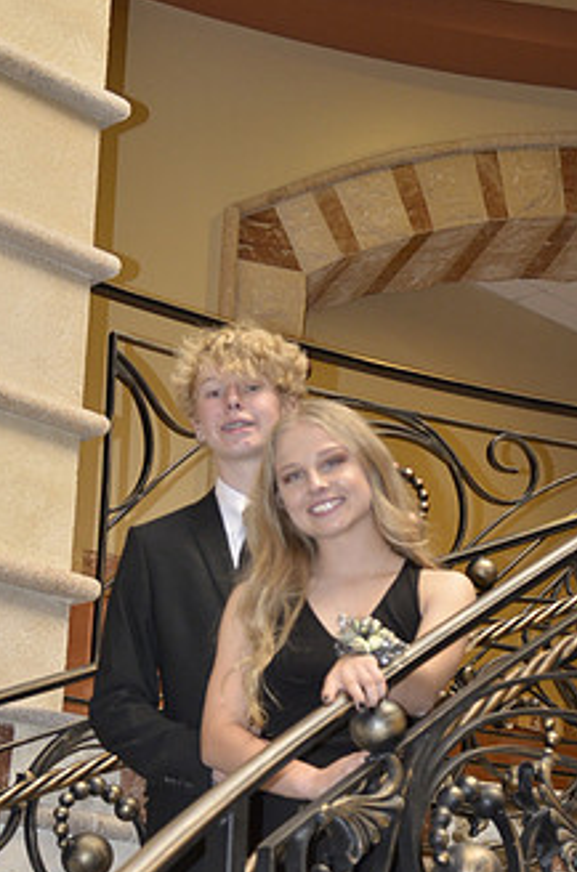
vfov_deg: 23.8
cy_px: 638
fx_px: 2054
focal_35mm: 85
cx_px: 242
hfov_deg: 16.0
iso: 800
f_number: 3.8
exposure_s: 1/30
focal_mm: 32
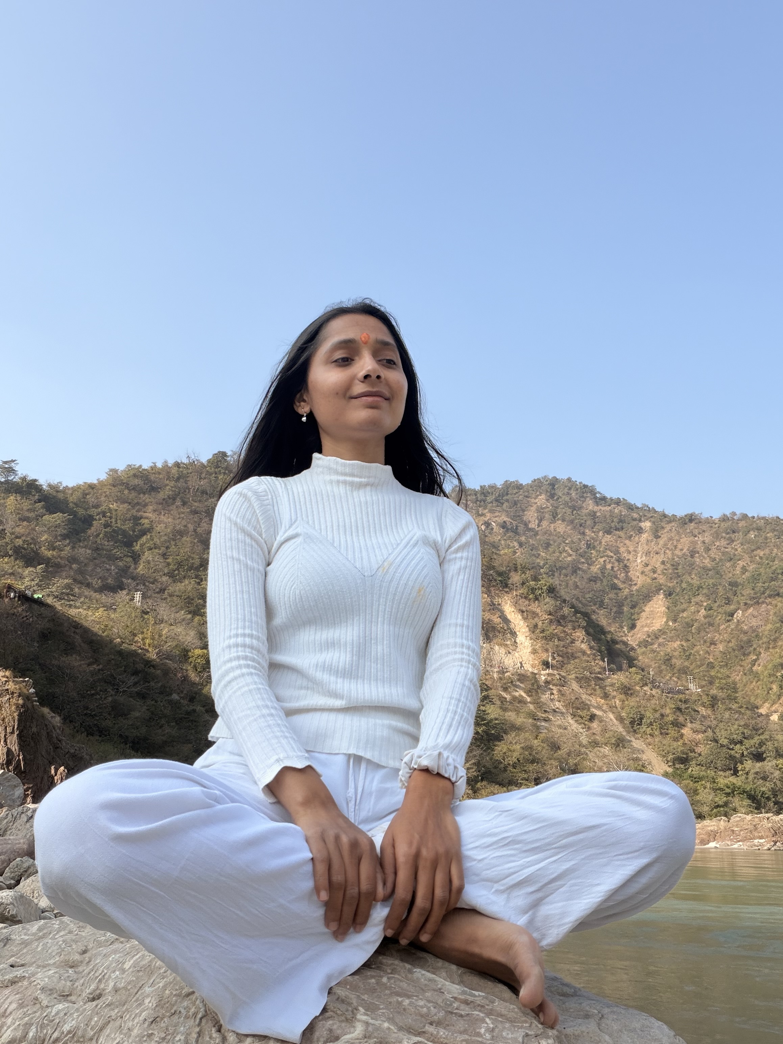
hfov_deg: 46.8
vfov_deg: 60.0
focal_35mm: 30
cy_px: 522
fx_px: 905
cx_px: 392
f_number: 1.9
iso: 25
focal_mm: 2.71
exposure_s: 1/741
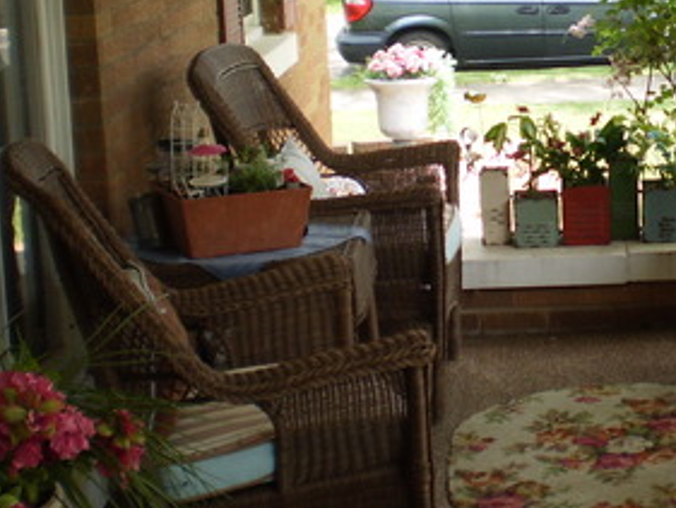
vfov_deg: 17.9
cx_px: 601
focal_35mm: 82
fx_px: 1602
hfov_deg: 23.2
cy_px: 142
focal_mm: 6.3
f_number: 3.1
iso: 64
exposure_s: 1/100
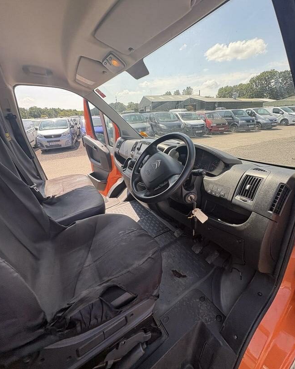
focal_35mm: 15
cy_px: 173
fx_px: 164
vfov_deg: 96.7
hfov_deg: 84.0
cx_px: 150
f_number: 2.2
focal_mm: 2.22
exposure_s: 1/220
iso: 40
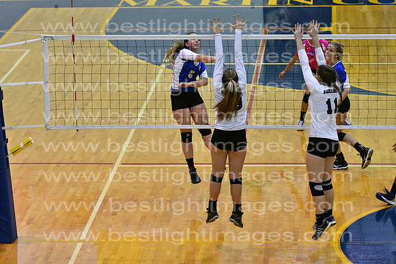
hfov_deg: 9.8
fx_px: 2310
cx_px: 198
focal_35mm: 210
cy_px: 132
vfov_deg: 6.5
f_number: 4
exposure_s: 1/640
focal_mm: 140
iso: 8000
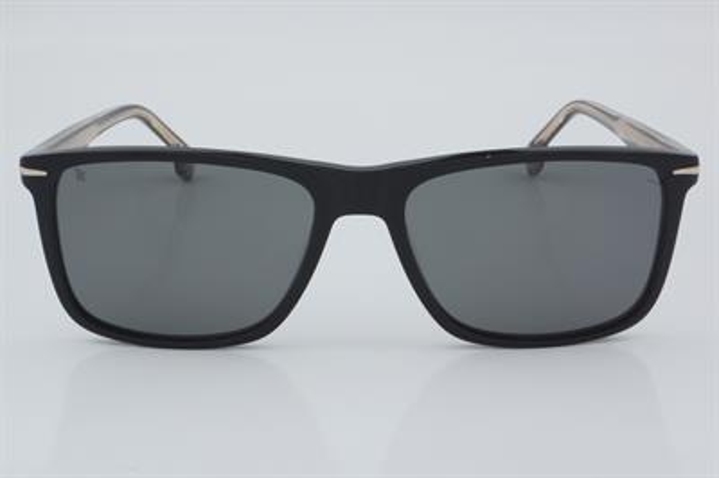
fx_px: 1646
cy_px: 239
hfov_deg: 24.6
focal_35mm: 82
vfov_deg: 16.5
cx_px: 360
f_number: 32
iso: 100
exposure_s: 1/4
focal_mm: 55
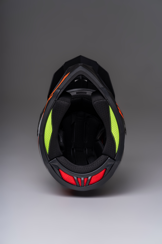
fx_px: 574
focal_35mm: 85
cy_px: 122
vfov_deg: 23.9
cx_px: 81
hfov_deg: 16.1
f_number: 8
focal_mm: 85
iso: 100
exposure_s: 1/160
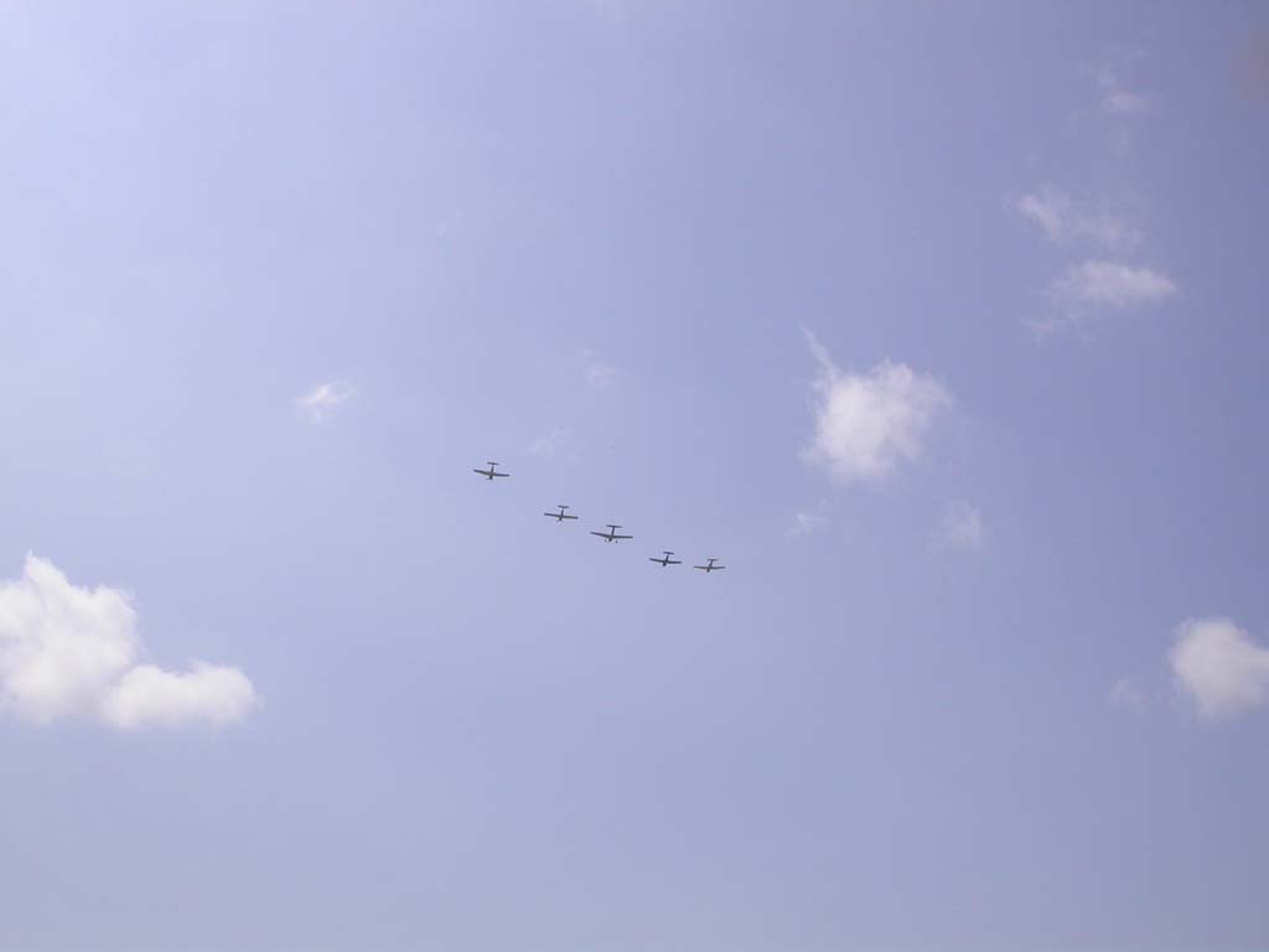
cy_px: 476
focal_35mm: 38
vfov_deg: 37.7
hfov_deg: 49.0
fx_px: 1393
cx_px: 634
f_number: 7.5
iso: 100
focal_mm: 7.85
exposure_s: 1/593
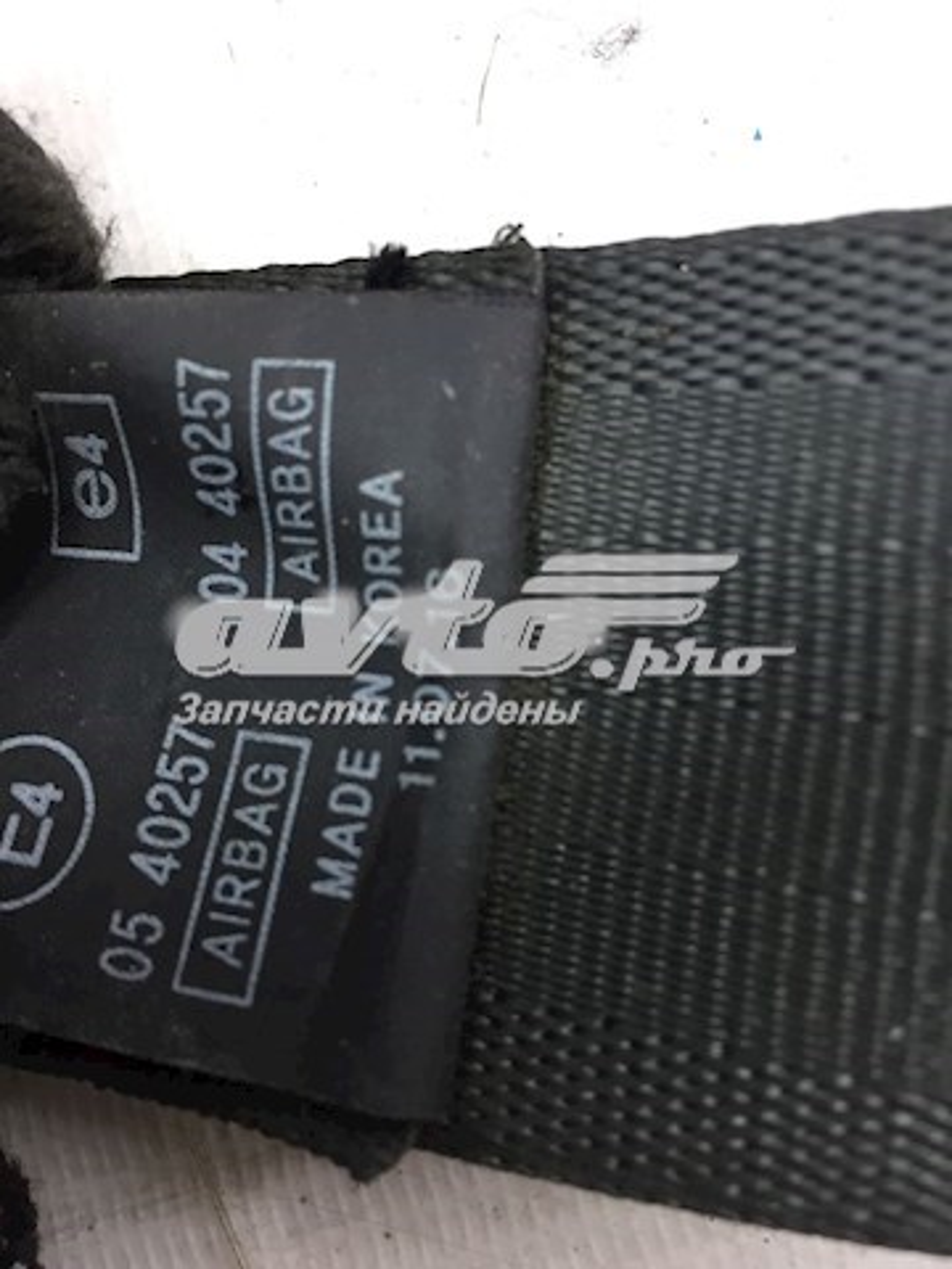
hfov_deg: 48.2
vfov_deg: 61.7
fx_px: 1063
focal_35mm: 29
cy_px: 634
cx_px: 476
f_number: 2.2
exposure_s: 1/33
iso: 80
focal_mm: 4.15
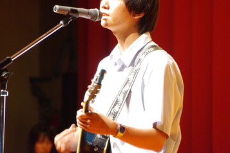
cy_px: 60
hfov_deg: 4.7
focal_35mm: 435
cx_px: 108
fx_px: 2779
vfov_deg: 3.2
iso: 6400
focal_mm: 230
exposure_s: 1/30
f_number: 6.3
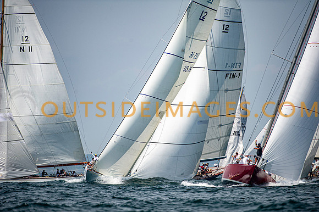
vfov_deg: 3.6
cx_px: 160
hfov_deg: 5.4
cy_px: 106
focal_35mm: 380
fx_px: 3365
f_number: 5
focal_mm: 380
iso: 400
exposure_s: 1/4000
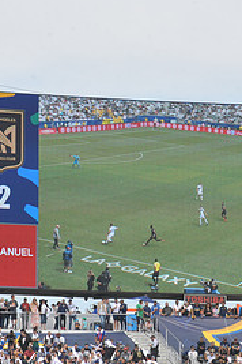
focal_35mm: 271
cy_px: 188
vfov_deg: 7.6
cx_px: 213
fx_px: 2732
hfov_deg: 5.1
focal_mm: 125
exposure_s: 1/400
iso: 320
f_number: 10
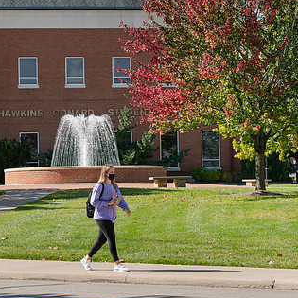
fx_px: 1373
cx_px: 104
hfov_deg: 12.4
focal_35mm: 141
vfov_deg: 12.4
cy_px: 142
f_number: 7.1
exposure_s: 1/500
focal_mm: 90
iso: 250
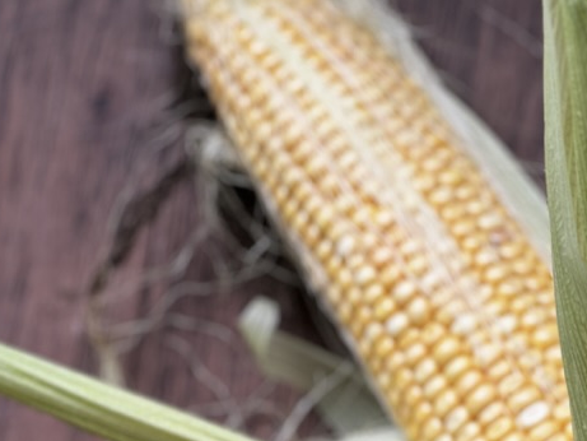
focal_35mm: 171
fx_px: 2900
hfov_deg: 11.4
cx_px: 638
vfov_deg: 8.7
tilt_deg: -84.1
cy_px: 406
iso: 80
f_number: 2.8
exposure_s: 1/99
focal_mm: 9
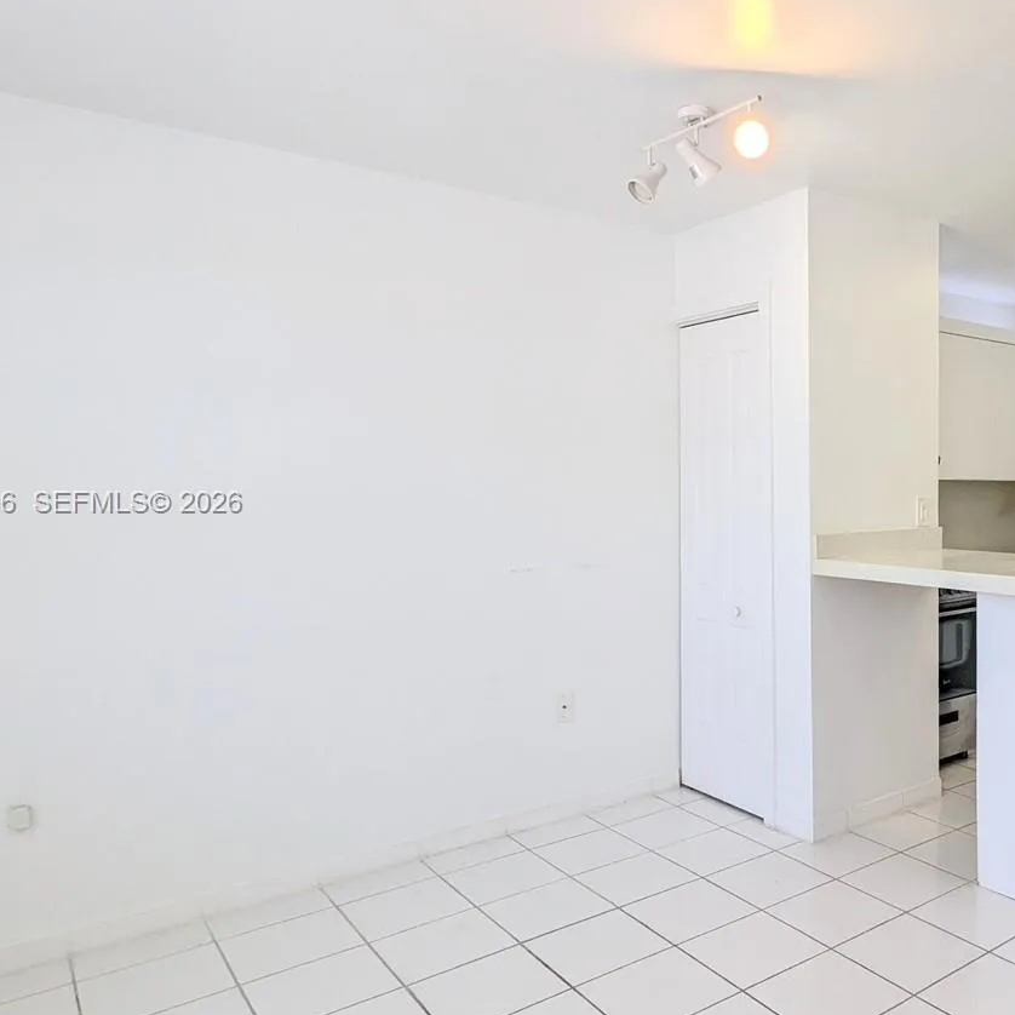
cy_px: 504
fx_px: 896
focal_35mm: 27
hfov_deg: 54.4
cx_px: 833
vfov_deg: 59.1
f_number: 2.2
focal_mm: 2.35
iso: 53
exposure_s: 1/120
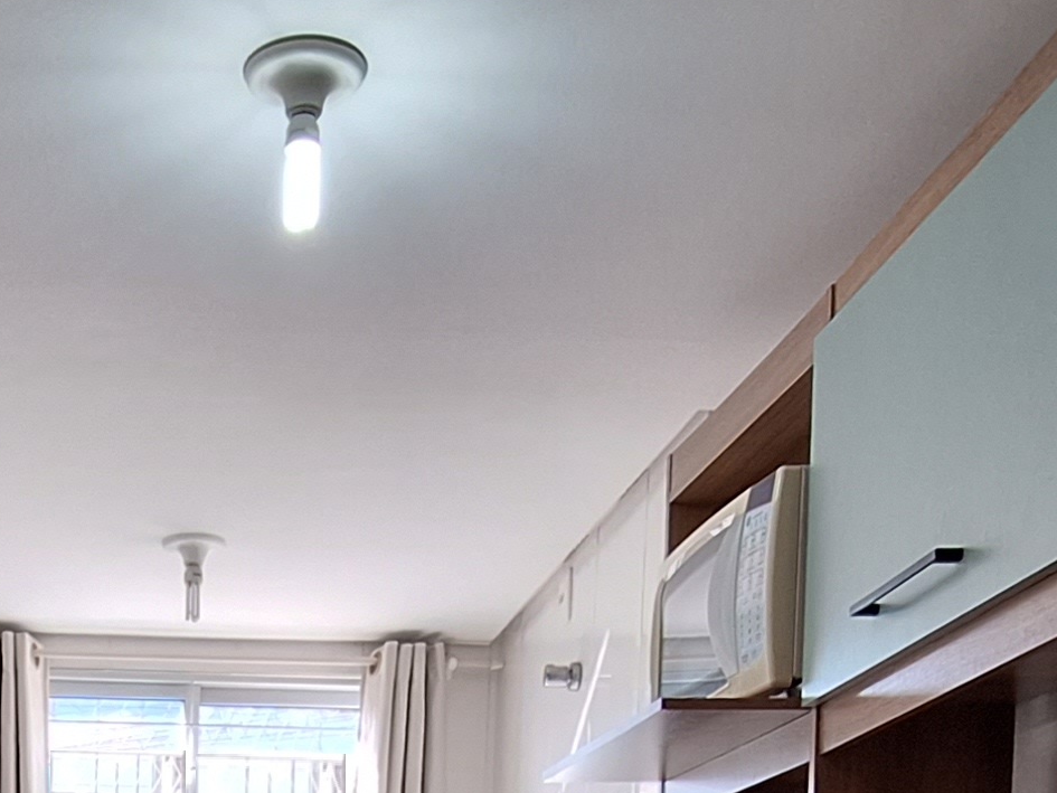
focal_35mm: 55
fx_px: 1680
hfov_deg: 33.1
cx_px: 108
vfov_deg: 20.9
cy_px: 1304
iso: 64
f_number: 2.2
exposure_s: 1/60
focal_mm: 1.74
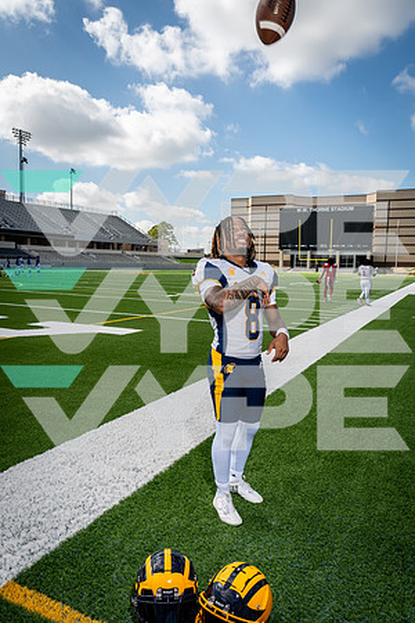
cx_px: 208
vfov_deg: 65.5
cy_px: 312
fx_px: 484
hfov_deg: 46.4
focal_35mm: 28
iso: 125
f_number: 8
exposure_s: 1/250
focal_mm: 28
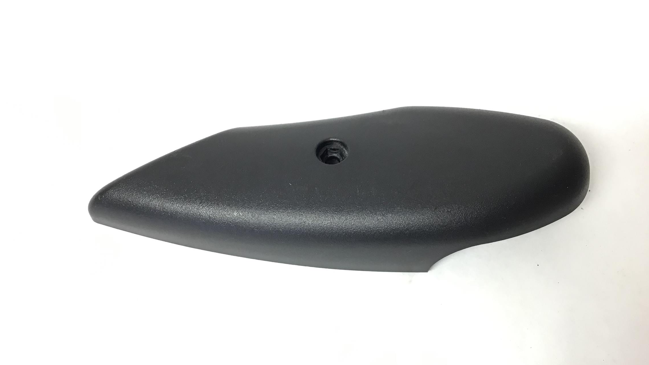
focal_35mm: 34
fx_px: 585
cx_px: 326
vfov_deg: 34.5
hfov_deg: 58.0
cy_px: 218
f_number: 2.4
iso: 100
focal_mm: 3.3
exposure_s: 1/33
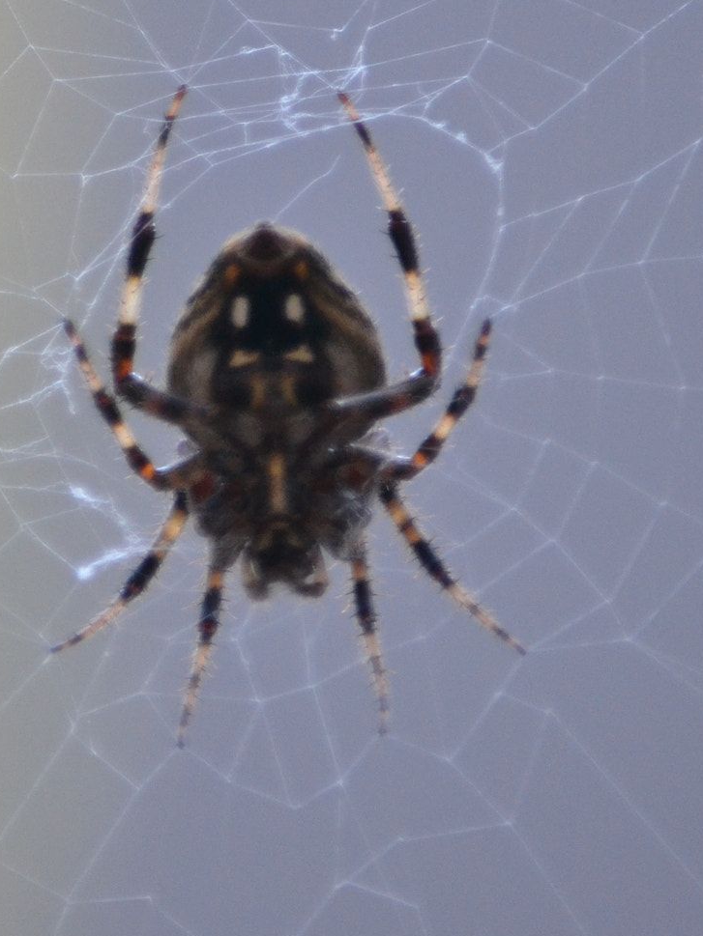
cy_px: 412
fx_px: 24744
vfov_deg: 2.2
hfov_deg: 1.6
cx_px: 204
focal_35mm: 914
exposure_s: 1/125
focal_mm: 300
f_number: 5.6
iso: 1600
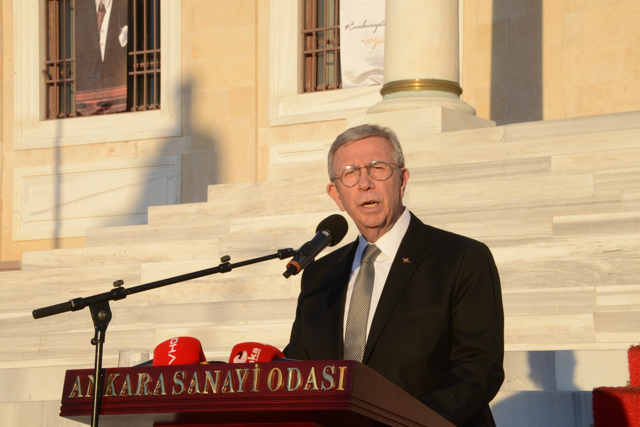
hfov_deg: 17.6
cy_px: 214
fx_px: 2063
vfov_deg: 11.8
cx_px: 320
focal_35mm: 116
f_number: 25
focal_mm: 116
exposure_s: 1/250
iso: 2500
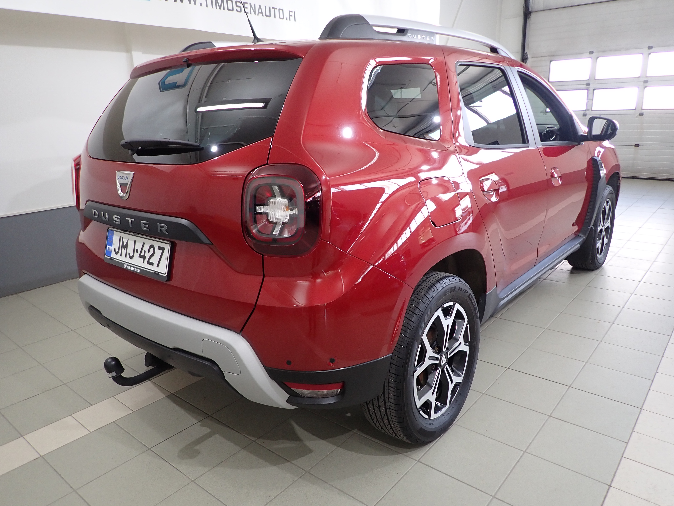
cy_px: 253
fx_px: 487
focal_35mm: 25
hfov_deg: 69.4
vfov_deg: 54.9
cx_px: 337
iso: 160
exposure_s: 1/60
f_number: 2
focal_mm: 4.5
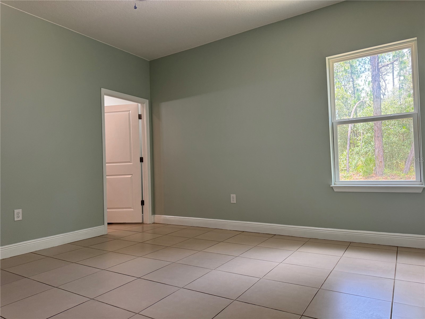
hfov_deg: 71.6
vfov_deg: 56.8
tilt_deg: +2.2
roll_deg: +2.0
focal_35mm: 24
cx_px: 212
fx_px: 295
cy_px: 160
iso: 125
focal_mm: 6.76
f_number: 1.78
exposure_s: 1/120
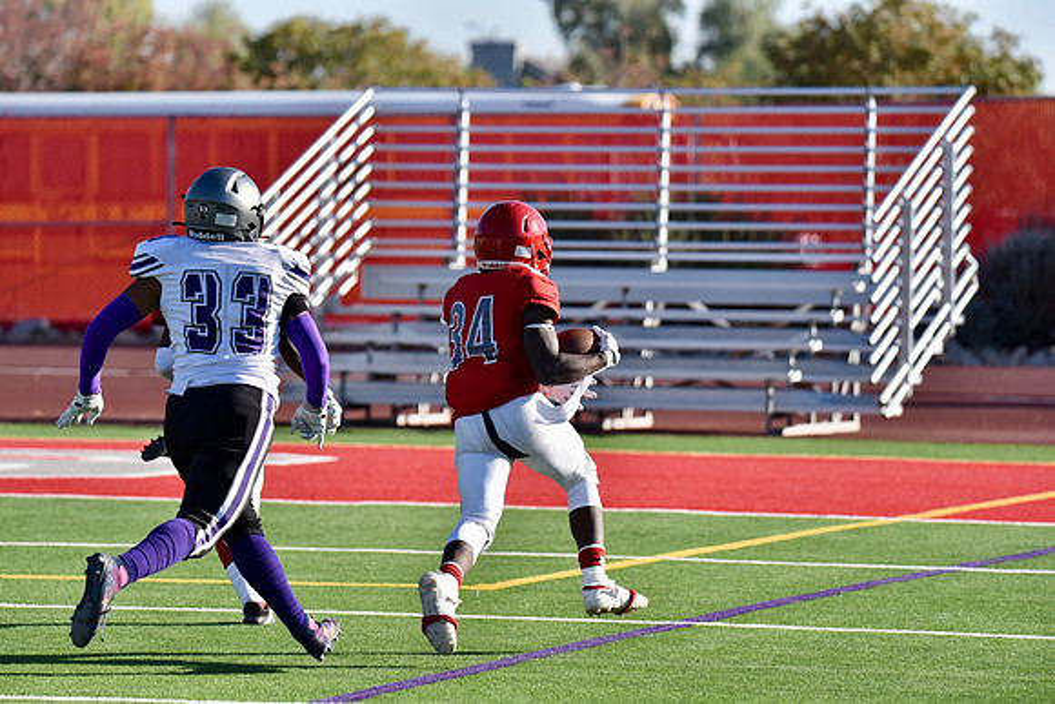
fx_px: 7328
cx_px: 528
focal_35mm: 250
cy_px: 352
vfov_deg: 5.5
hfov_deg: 8.2
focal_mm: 250
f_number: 5.6
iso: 900
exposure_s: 1/4000
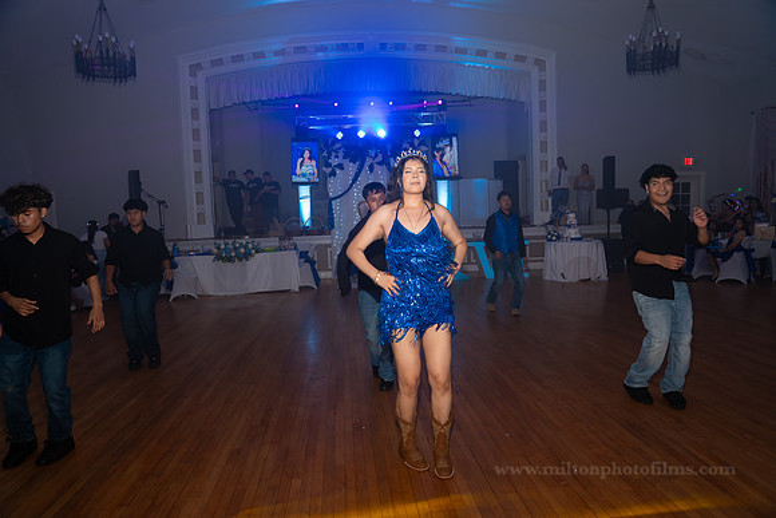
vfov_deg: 53.2
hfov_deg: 73.7
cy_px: 259
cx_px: 388
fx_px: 517
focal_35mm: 24
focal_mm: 24
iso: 800
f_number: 3.5
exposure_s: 1/80
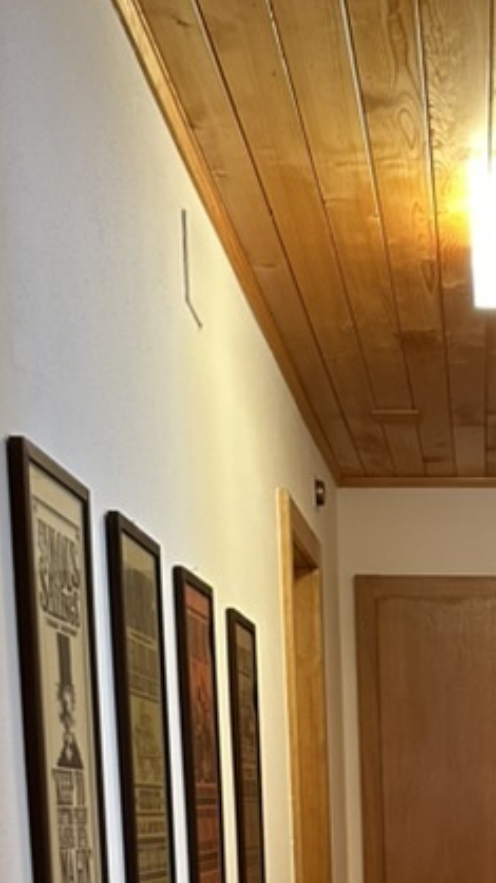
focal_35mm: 64
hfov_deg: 18.1
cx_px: 559
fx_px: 1497
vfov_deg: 29.0
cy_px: 1022
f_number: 1.78
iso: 400
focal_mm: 6.86
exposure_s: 1/50
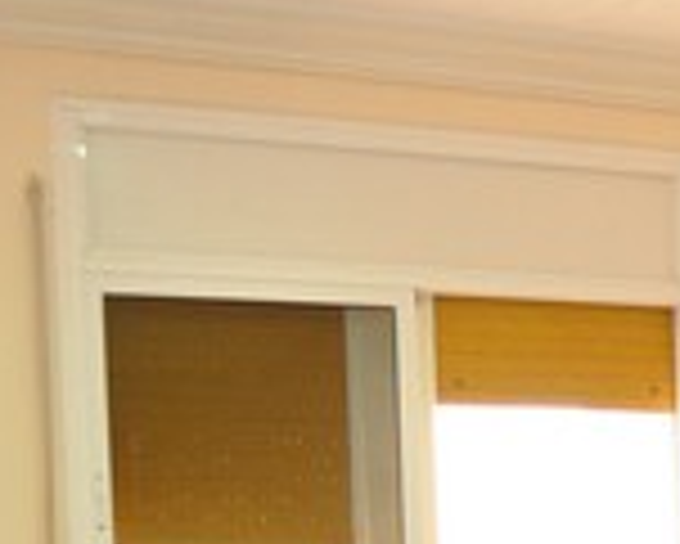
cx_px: 878
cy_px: 825
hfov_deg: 16.9
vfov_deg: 13.5
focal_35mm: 107
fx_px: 2155
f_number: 3.5
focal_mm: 18
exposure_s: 1/60
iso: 800
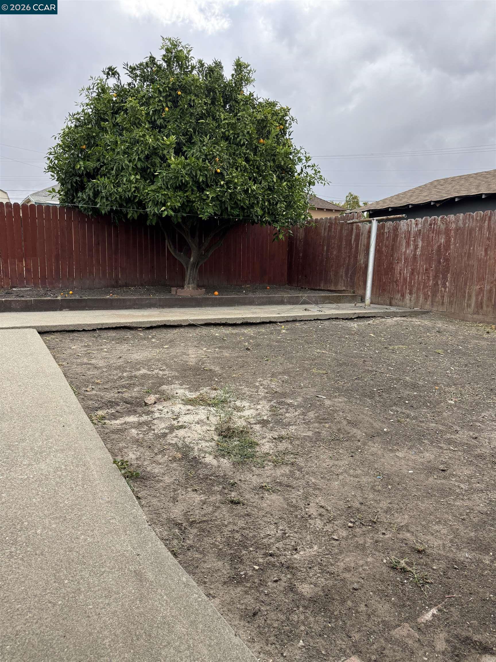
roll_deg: -1.4
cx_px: 248
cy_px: 331
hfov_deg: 56.8
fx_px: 459
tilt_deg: -7.2
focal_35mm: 24
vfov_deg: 71.6
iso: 100
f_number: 1.78
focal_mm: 6.76
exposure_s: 1/1122
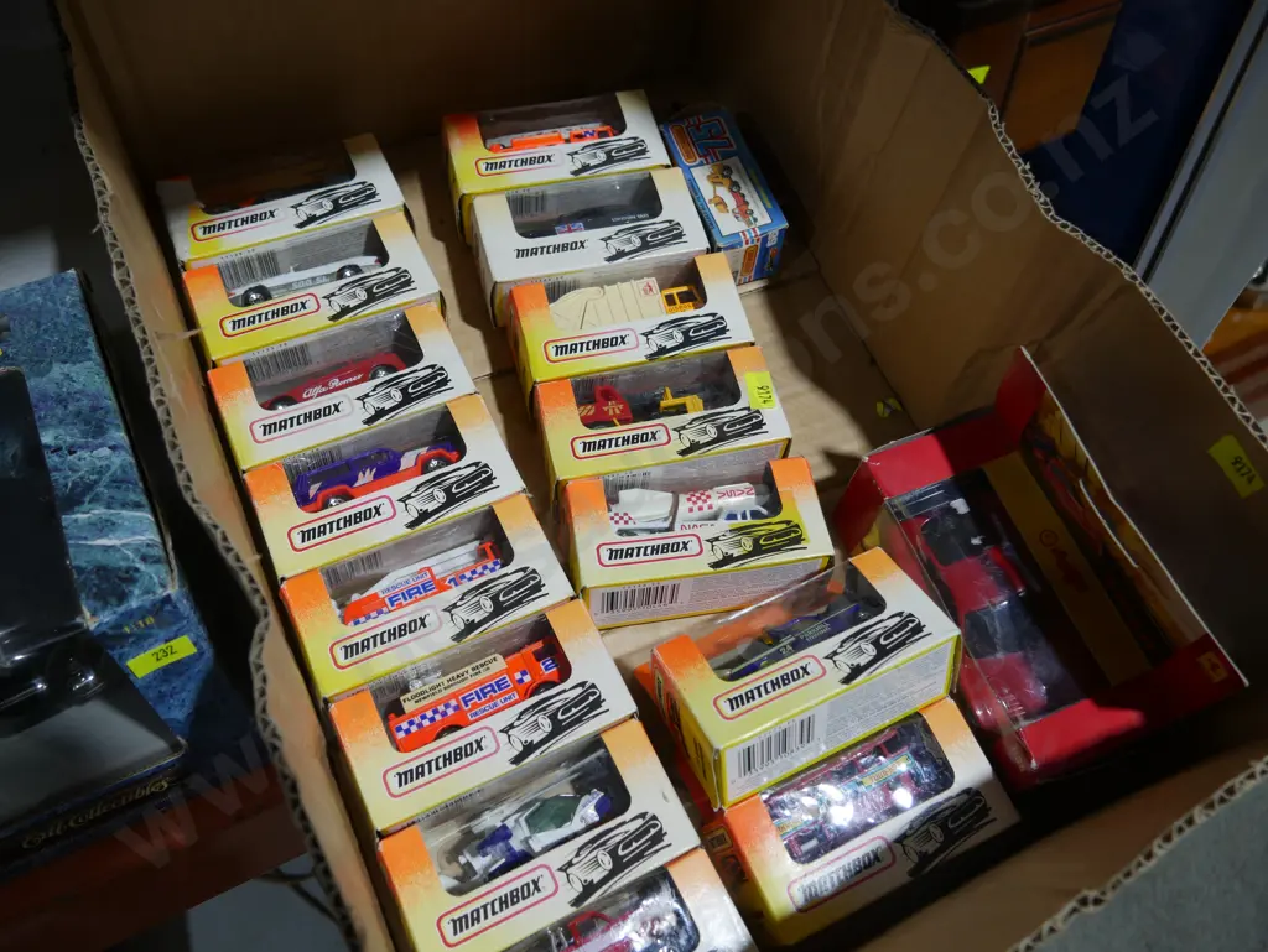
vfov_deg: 46.8
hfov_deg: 59.9
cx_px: 634
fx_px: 1099
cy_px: 476
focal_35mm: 30
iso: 200
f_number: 3.6
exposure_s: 1/60
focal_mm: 15
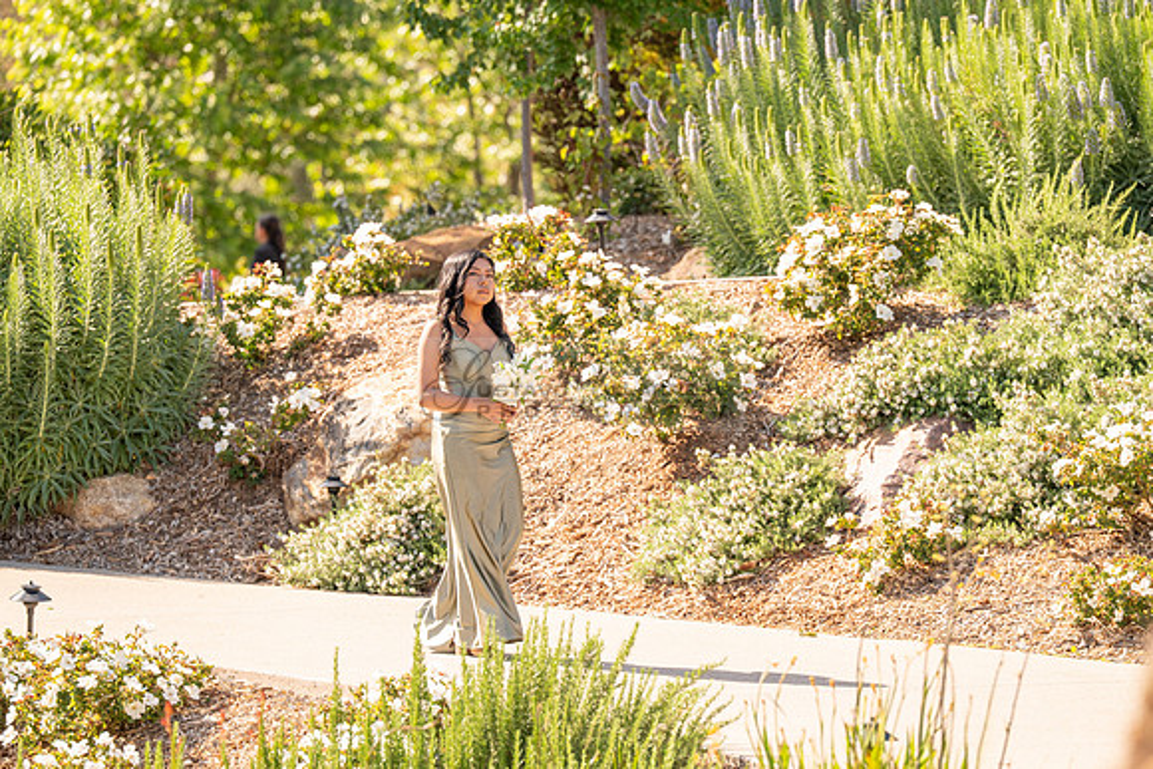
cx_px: 576
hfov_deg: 10.3
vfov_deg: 6.9
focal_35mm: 200
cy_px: 384
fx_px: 6407
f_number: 4.5
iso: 200
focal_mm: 200
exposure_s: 1/800
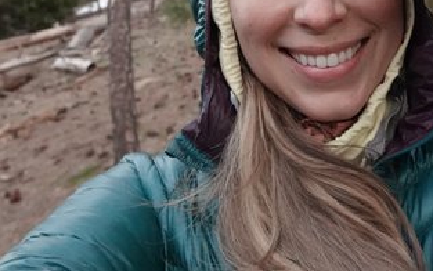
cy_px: -8
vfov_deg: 24.5
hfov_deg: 39.1
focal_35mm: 50
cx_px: 329
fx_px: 590
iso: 2000
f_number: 2.8
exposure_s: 1/125
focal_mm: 9
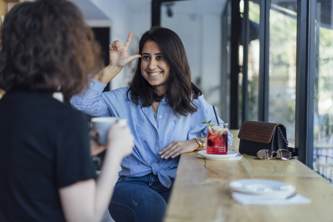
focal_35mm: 55
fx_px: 509
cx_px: 166
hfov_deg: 36.2
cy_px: 111
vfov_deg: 24.6
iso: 100
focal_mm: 55
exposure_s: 1/125
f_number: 1.8
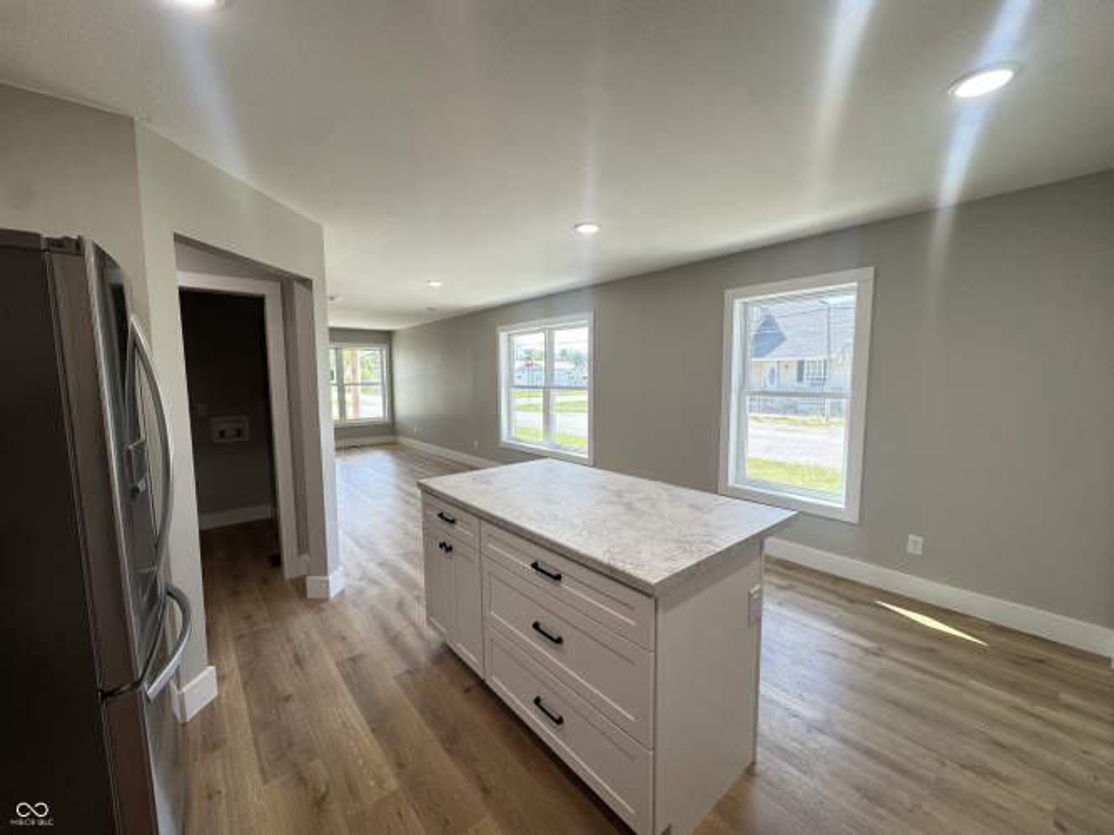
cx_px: 557
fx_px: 450
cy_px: 418
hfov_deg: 102.1
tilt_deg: -5.7
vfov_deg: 85.7
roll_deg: +0.4
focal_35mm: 14
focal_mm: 2.22
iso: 80
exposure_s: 1/120
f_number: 2.2
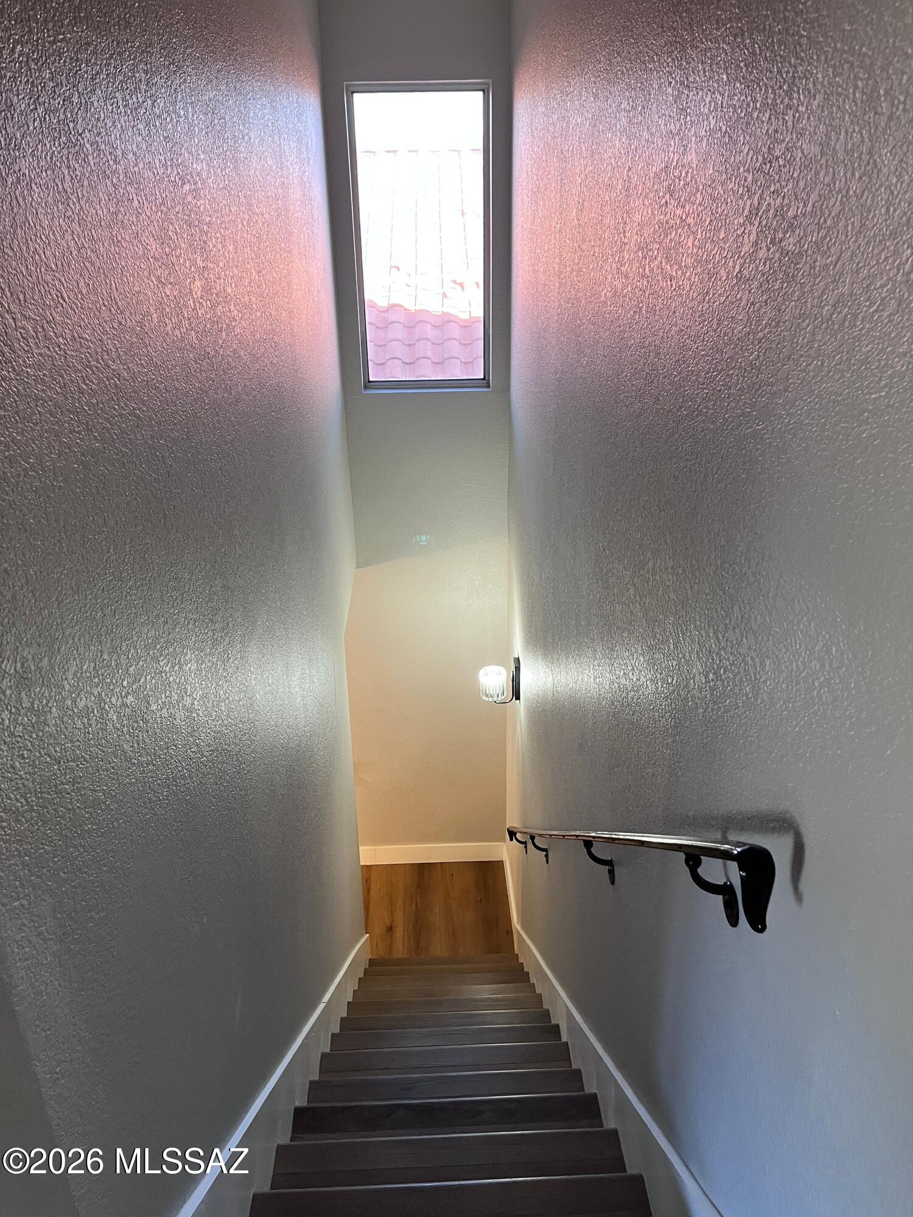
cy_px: 608
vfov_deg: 67.3
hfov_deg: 53.1
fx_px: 914
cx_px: 456
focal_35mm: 26
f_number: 1.6
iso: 160
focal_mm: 5.1
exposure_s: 1/60
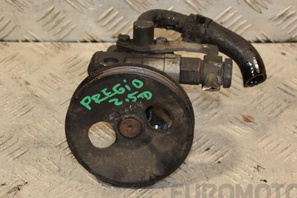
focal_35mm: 124
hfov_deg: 16.5
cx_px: 159
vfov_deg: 11.0
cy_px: 110
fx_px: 1023
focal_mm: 66
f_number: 5.3
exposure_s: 1/125
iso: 800
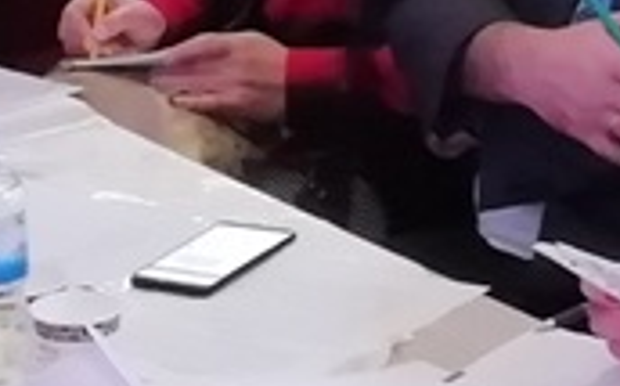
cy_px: -224
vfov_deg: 6.4
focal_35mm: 200
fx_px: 3375
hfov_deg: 10.5
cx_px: 231
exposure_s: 1/25
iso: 400
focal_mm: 3.46
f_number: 2.2
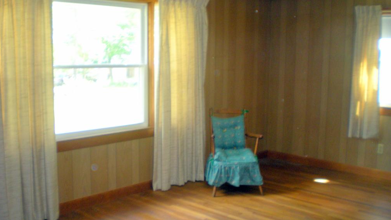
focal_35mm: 42
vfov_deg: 28.3
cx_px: 196
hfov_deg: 48.3
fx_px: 436
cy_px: 124
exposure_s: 1/30
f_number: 3.1
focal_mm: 6.3
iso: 165
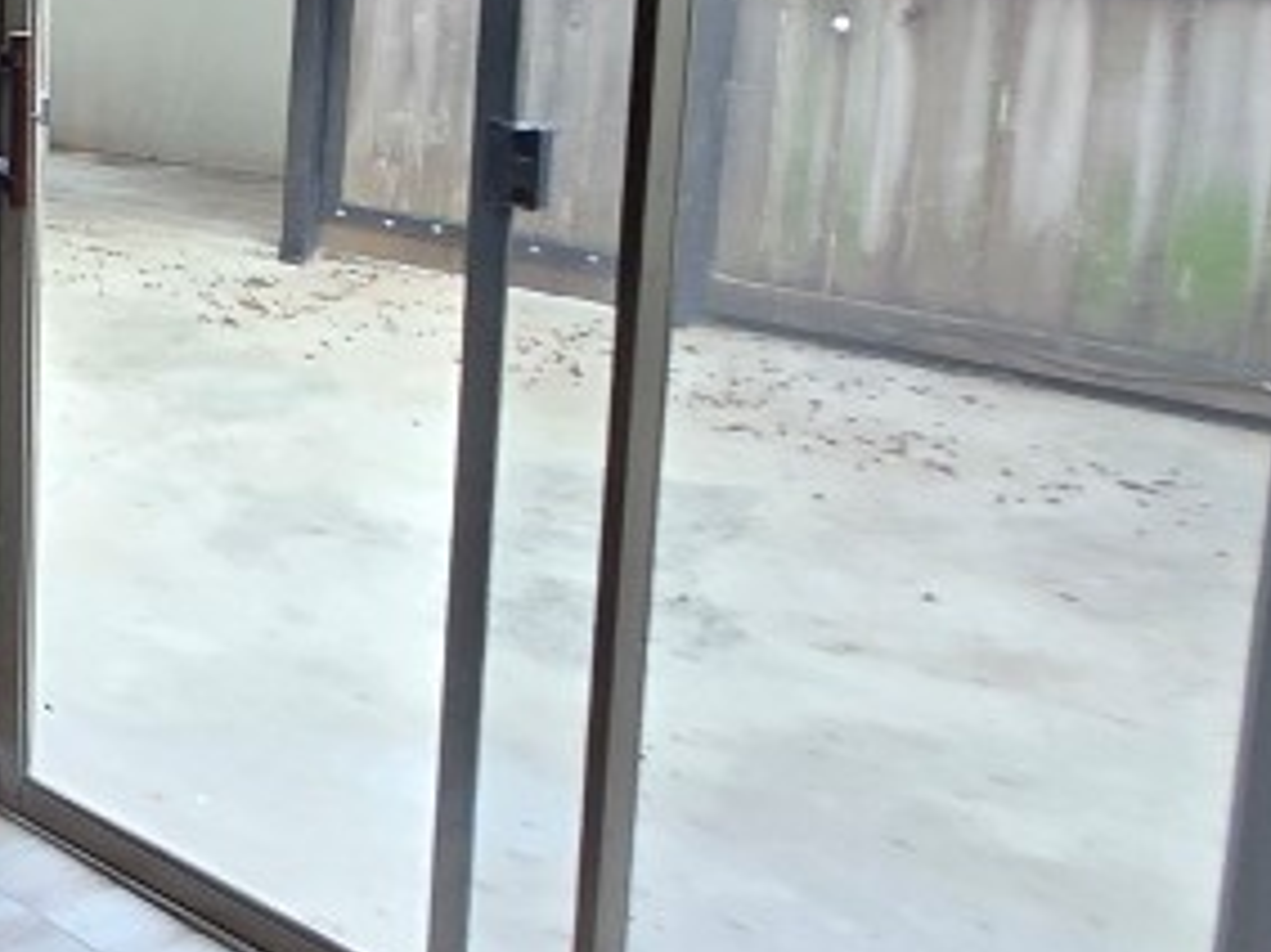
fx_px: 1725
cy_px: 144
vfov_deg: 29.9
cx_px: -844
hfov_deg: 24.7
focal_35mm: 47
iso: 200
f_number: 2.2
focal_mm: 1.7
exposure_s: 1/60
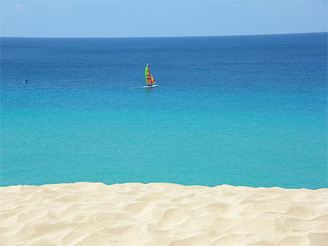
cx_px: 164
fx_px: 909
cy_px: 123
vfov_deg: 15.4
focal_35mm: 96
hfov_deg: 20.5
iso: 50
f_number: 4.8
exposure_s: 1/462
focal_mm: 15.9
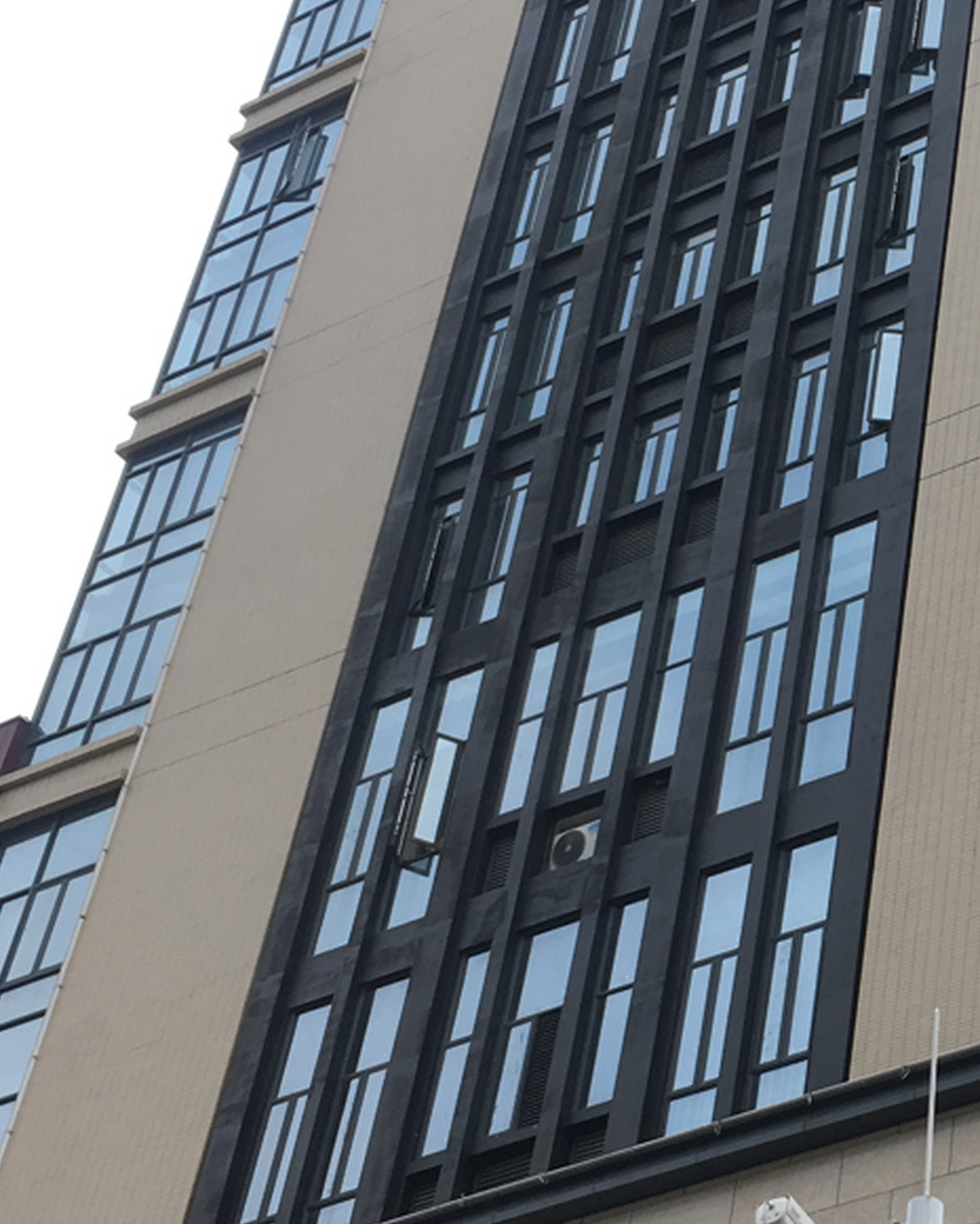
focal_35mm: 81
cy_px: 679
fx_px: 2936
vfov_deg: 23.5
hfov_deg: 17.9
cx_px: 1200
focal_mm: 4.15
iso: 25
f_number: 2.2
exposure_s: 1/578
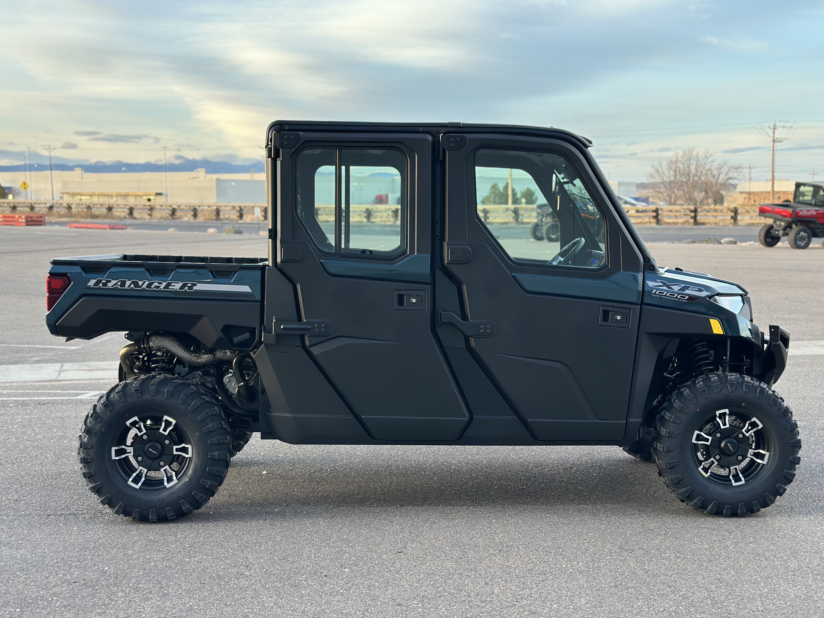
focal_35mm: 48
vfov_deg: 30.3
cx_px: 412
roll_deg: +1.8
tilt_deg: -4.9
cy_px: 309
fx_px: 1143
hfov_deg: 39.7
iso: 80
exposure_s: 1/283
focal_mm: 6.86
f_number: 1.78
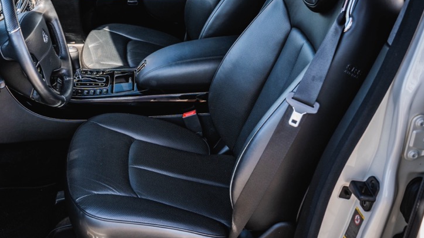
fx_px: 585
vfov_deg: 23.1
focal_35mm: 52
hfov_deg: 39.1
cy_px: 113
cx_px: 122
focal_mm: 28
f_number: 5
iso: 400
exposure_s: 1/100
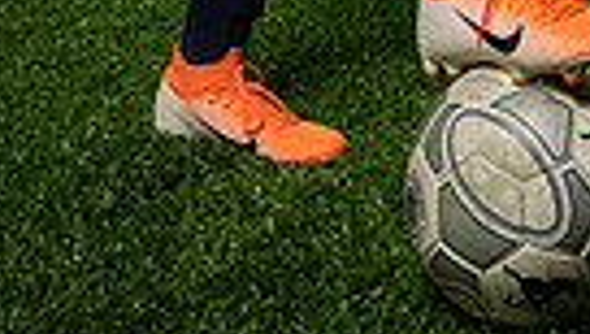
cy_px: -542
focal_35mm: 90
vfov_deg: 10.8
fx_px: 1410
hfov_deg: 22.9
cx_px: 555
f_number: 8
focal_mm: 26
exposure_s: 1/200
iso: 500
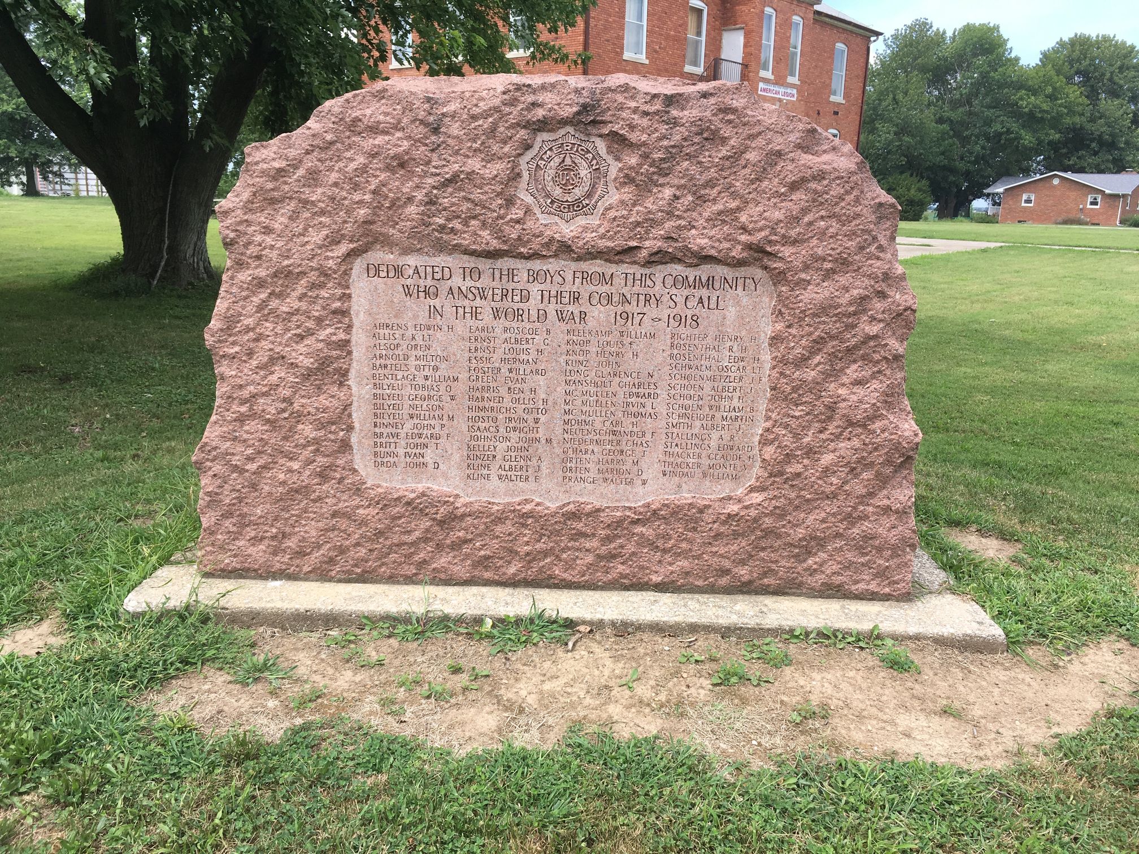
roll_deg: -2.9
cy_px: 427
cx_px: 570
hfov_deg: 61.7
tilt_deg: -13.3
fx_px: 954
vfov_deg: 48.2
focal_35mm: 29
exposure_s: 1/610
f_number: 2.2
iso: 25
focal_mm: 4.15
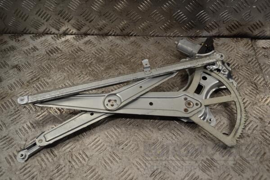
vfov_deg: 40.0
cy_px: 90
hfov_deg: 57.2
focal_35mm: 33
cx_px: 135
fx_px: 247
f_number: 4.5
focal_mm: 22
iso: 100
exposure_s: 1/80
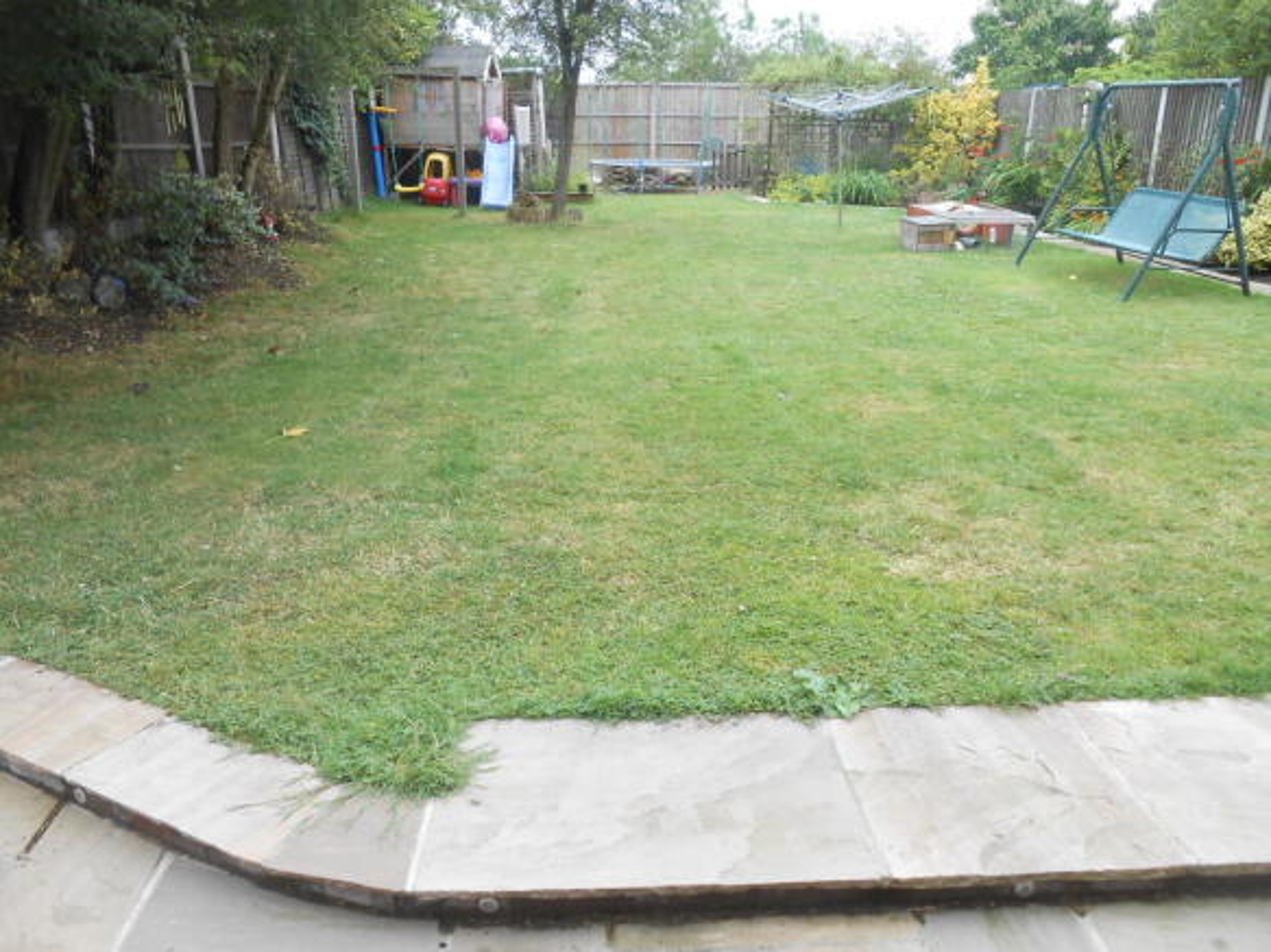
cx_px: 636
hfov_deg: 67.3
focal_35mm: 26
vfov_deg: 53.0
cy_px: 476
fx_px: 954
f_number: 3.5
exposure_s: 1/125
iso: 80
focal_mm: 4.6
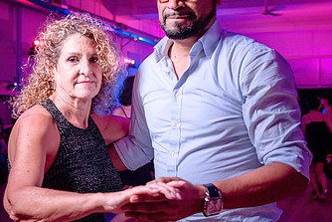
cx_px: 162
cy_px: 126
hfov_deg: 33.9
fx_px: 544
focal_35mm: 59
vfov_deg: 23.0
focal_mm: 34
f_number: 3.5
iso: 800
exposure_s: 1/60
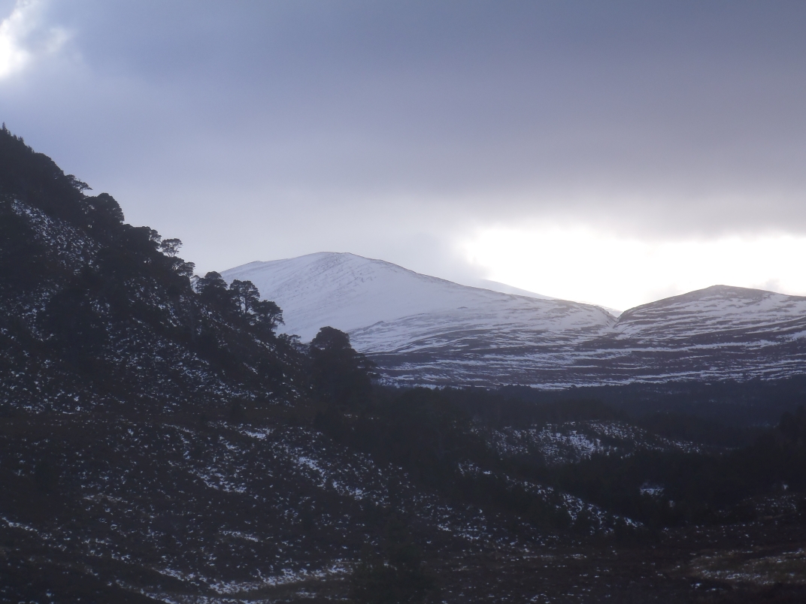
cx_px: 403
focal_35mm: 102
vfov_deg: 14.5
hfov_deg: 19.3
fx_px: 2375
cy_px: 302
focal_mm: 18.2
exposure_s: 1/250
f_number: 6.3
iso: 80
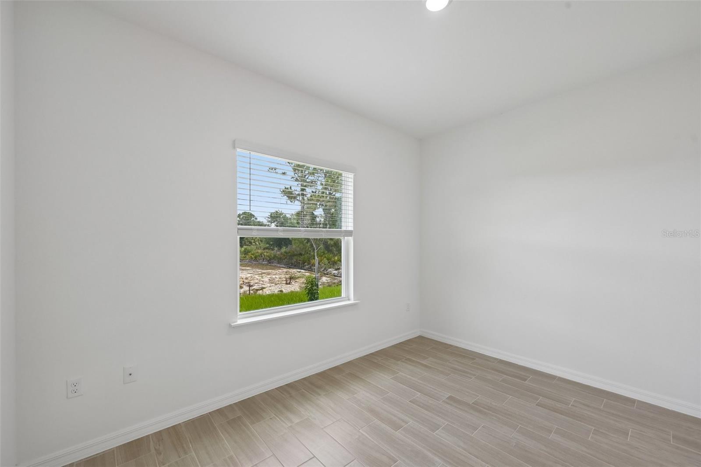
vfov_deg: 81.2
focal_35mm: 14
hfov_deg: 104.3
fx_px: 273
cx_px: 350
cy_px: 234
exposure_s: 1/200
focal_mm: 14
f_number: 8
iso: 400
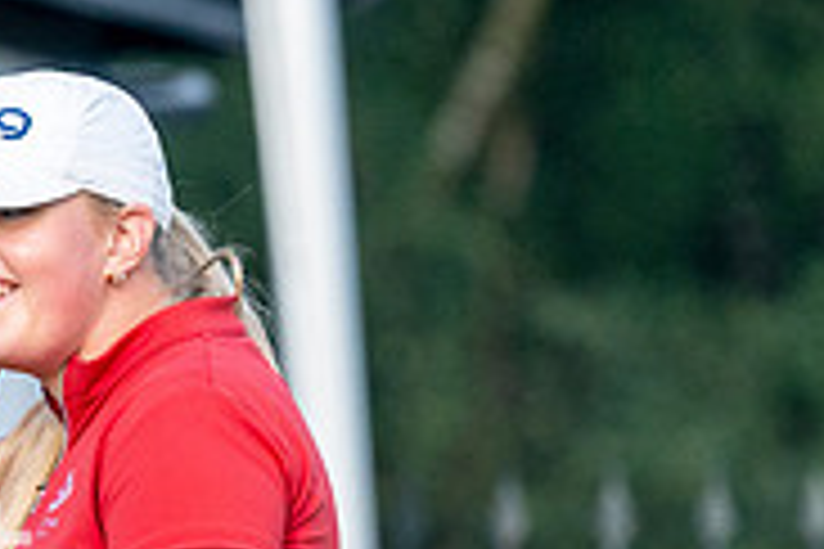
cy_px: 860
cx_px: -239
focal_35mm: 1426
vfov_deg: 1.0
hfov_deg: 1.4
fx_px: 32637
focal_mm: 300
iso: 400
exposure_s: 1/1250
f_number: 5.6
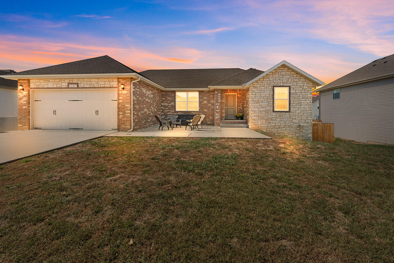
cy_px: 132
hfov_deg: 96.7
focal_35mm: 16
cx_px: 197
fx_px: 175
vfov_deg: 73.8
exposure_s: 1/30
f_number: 20
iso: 320
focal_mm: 16
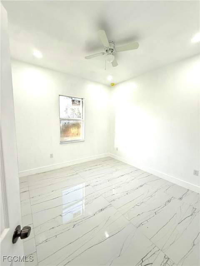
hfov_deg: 85.7
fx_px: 108
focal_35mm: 14
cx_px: 100
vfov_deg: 102.1
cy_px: 133
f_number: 2.2
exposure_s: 1/157
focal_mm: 2.22
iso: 64
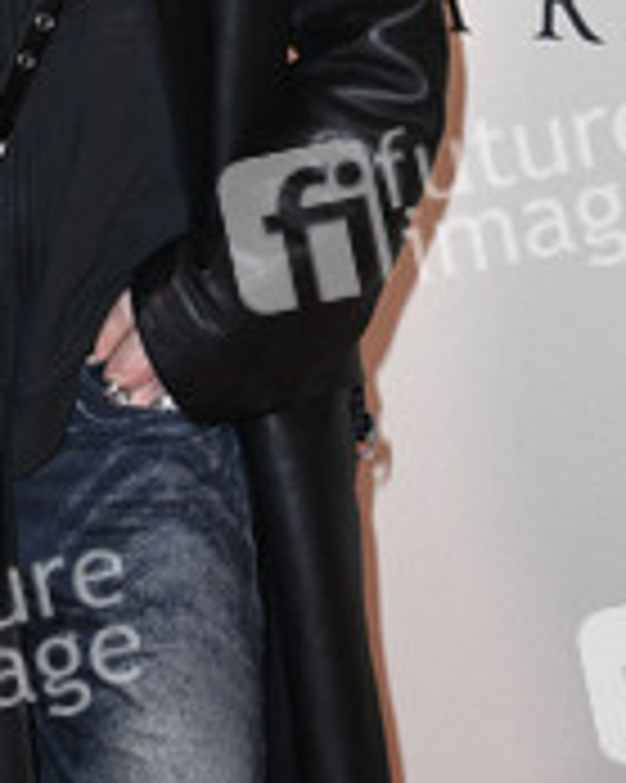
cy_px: -18
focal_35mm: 194
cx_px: 41
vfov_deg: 9.9
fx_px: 4497
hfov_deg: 7.9
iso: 800
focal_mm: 90
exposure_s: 1/200
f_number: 5.6
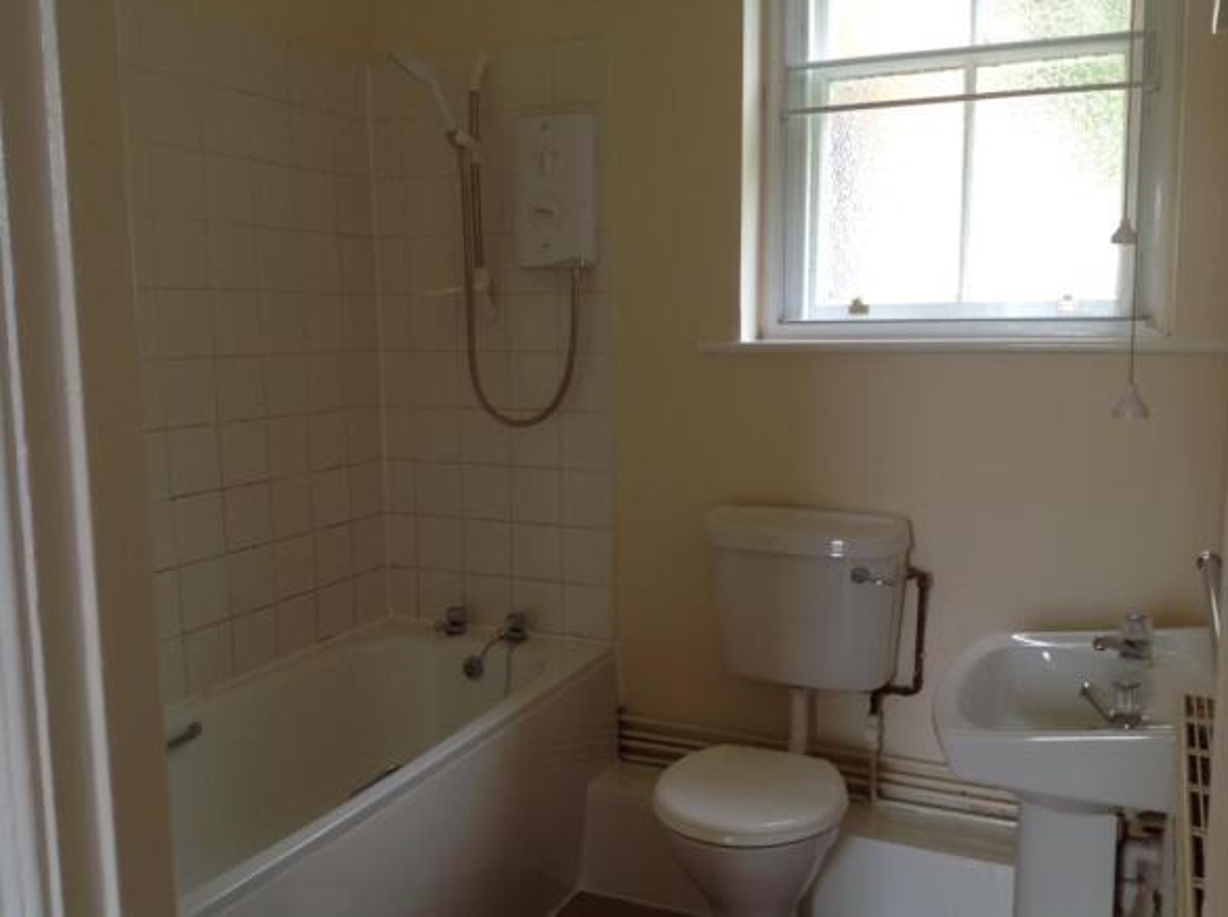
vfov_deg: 40.6
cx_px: 614
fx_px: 1240
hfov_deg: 52.7
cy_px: 458
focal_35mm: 35
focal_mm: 4.28
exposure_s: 1/20
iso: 64
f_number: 2.4
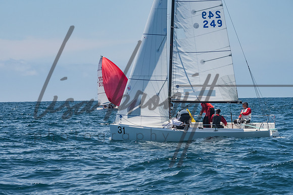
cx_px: 146
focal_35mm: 202
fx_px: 1643
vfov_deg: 6.8
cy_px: 98
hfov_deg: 10.2
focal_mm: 135
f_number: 14
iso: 640
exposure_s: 1/1600
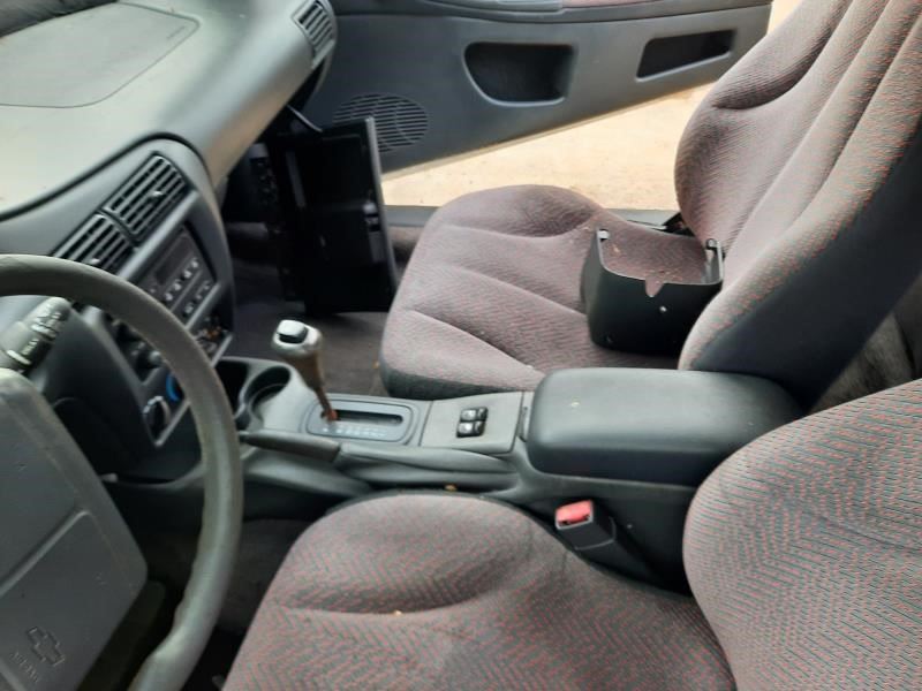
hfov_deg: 69.4
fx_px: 666
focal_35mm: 25
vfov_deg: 54.9
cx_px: 461
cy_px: 346
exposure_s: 1/60
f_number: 2
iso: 64
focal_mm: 4.6
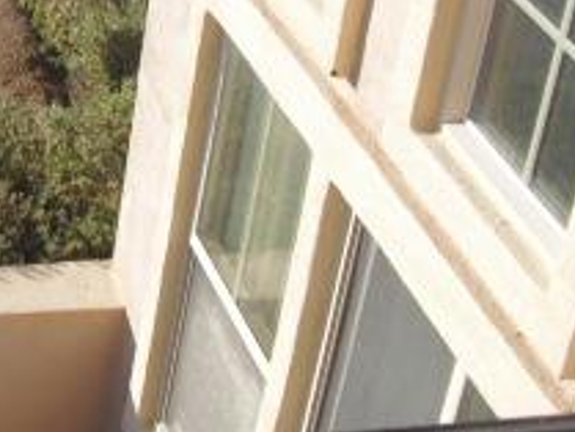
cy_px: -94
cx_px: -275
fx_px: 1828
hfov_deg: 16.4
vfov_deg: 13.1
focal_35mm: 110
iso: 100
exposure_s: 1/125
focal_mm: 6.3
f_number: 7.8
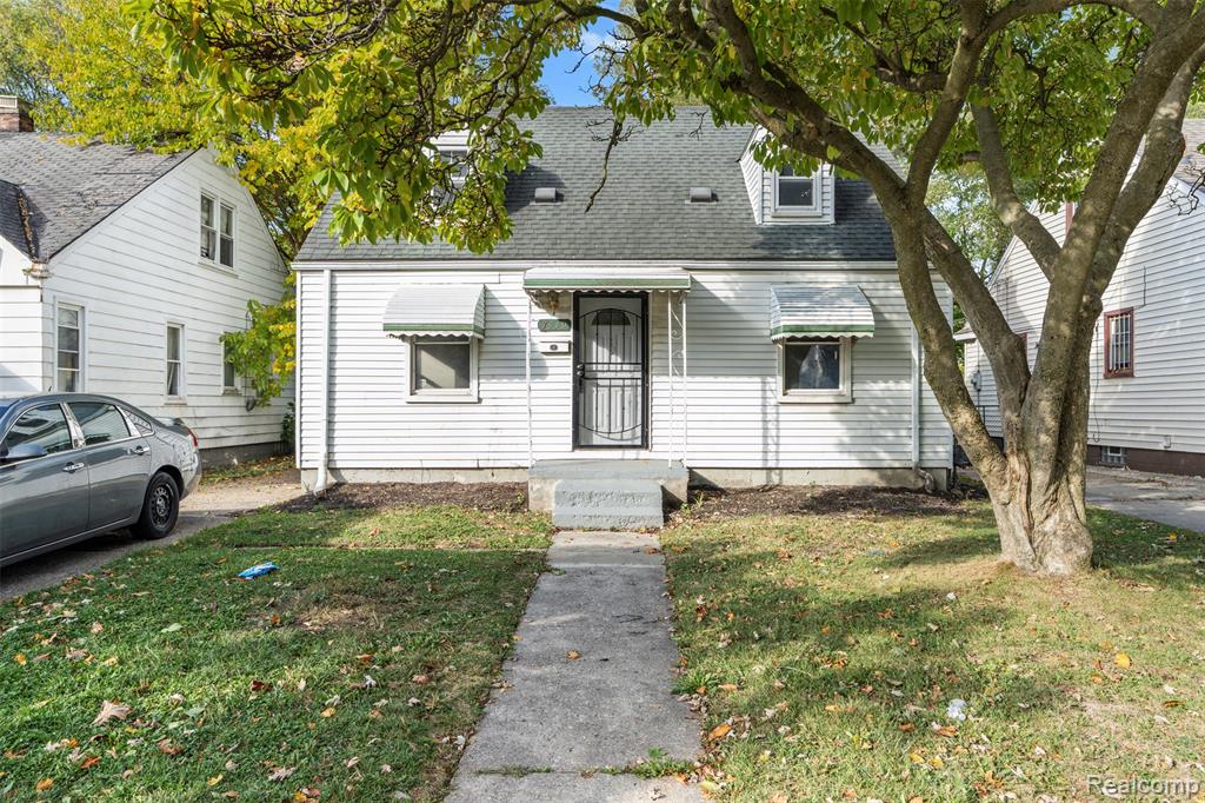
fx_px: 803
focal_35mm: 24
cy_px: 402
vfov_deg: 53.1
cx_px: 602
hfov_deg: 73.8
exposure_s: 1/20
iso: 100
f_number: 8
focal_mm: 24
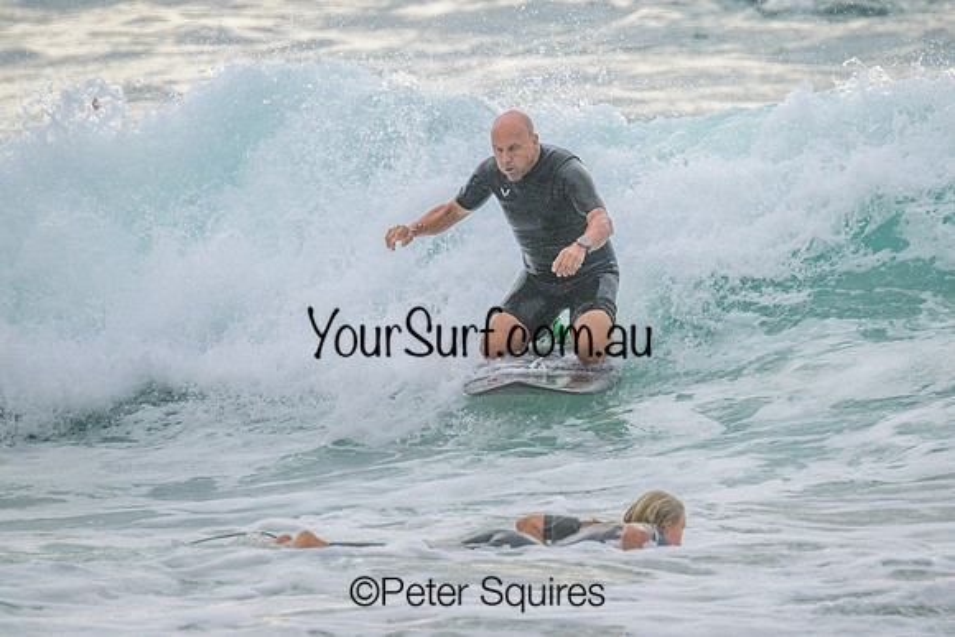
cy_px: 248
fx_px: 29203
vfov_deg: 1.3
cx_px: 653
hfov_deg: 1.9
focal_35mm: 1101
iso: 1100
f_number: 11
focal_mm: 800
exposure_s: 1/2000
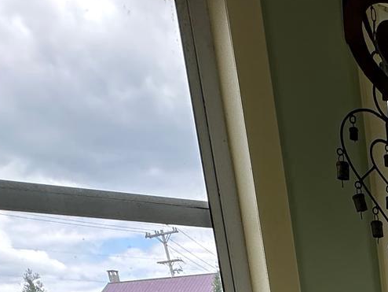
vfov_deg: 18.0
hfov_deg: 27.3
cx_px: 517
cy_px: 574
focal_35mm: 58
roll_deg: +2.9
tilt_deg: -16.2
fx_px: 650
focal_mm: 2.22
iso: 40
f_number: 2.2
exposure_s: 1/228
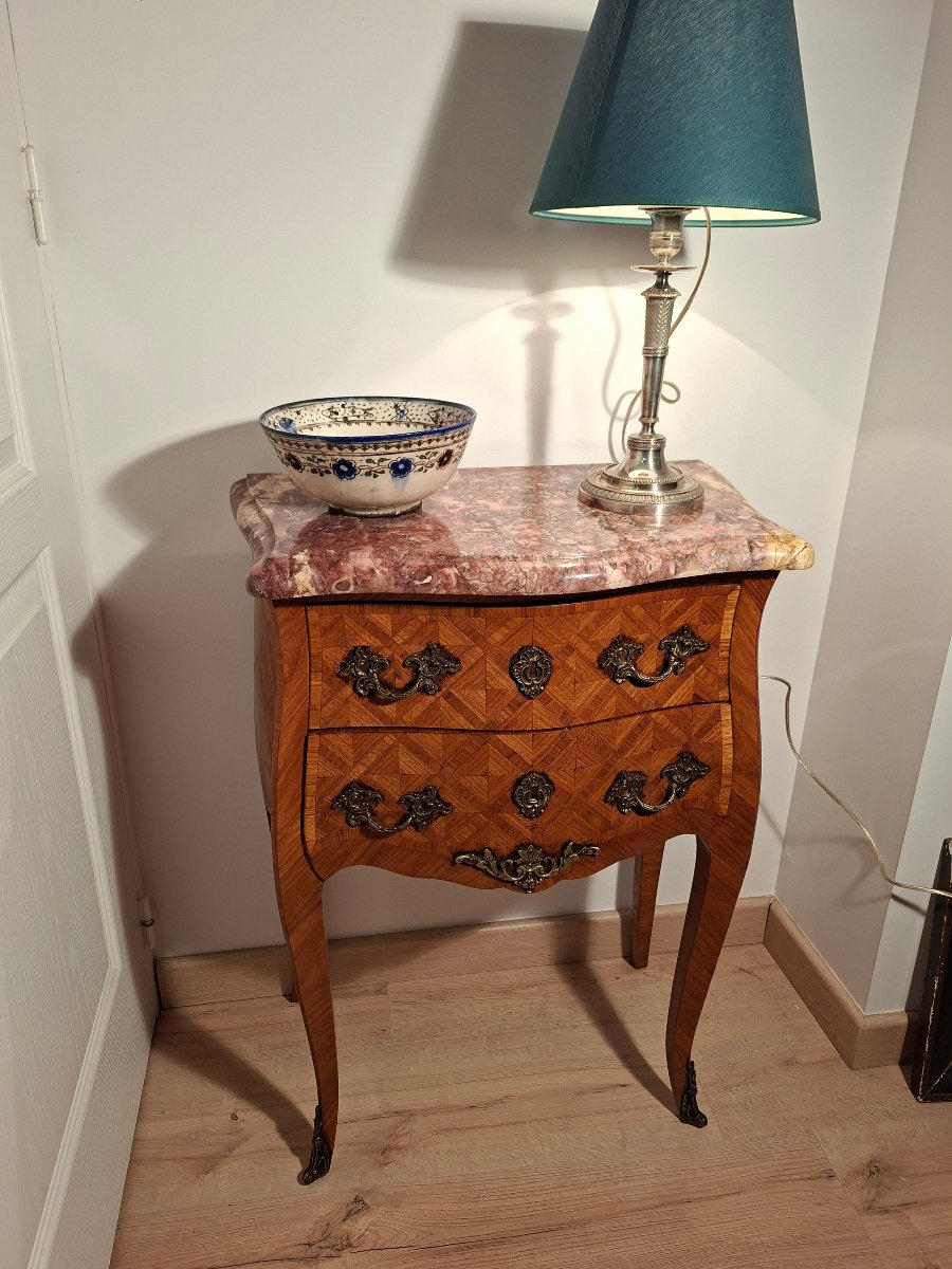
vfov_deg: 73.9
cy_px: 634
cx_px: 476
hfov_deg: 58.9
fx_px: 843
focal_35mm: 23
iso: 160
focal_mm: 5.54
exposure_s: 1/100
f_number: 1.8
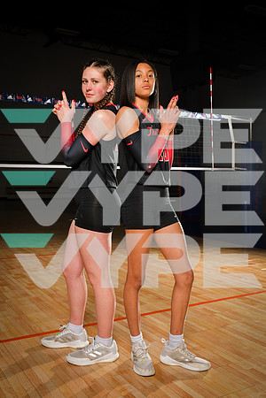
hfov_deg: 35.1
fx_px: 421
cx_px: 133
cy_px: 199
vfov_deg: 50.7
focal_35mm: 38
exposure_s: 1/320
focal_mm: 38
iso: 1000
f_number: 7.1
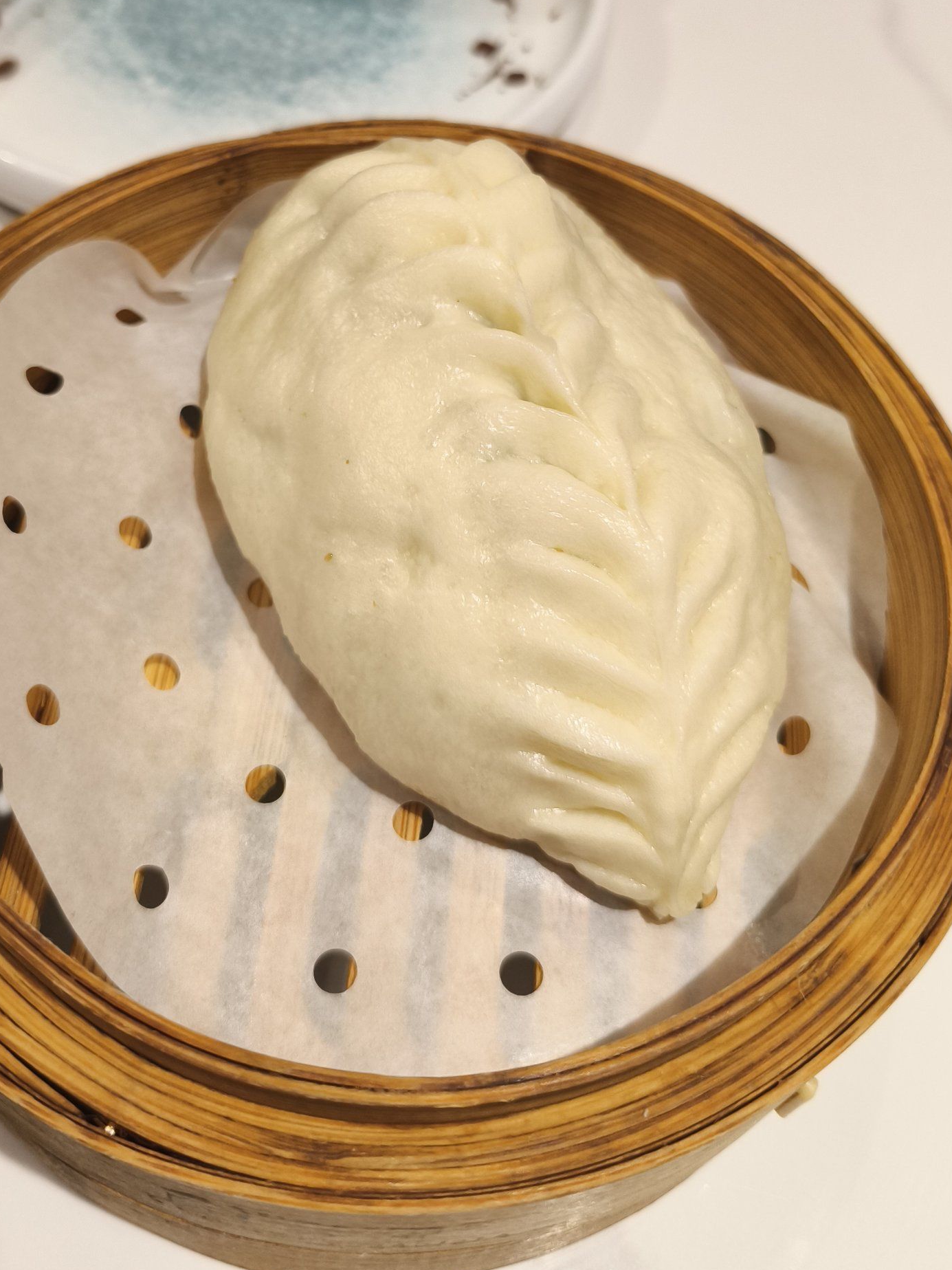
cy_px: 413
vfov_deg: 52.8
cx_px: 392
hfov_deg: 41.6
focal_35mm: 34
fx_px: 1247
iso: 400
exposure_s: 1/100
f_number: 1.6
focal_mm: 5.84
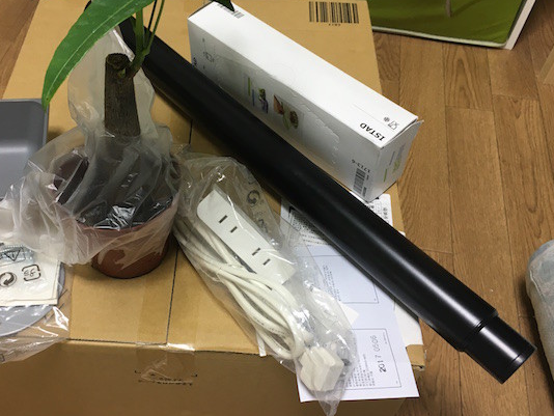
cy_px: 209
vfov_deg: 37.7
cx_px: 214
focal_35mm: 38
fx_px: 608
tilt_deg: -50.8
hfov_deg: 48.6
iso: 50
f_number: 2.2
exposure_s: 1/30
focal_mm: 4.15
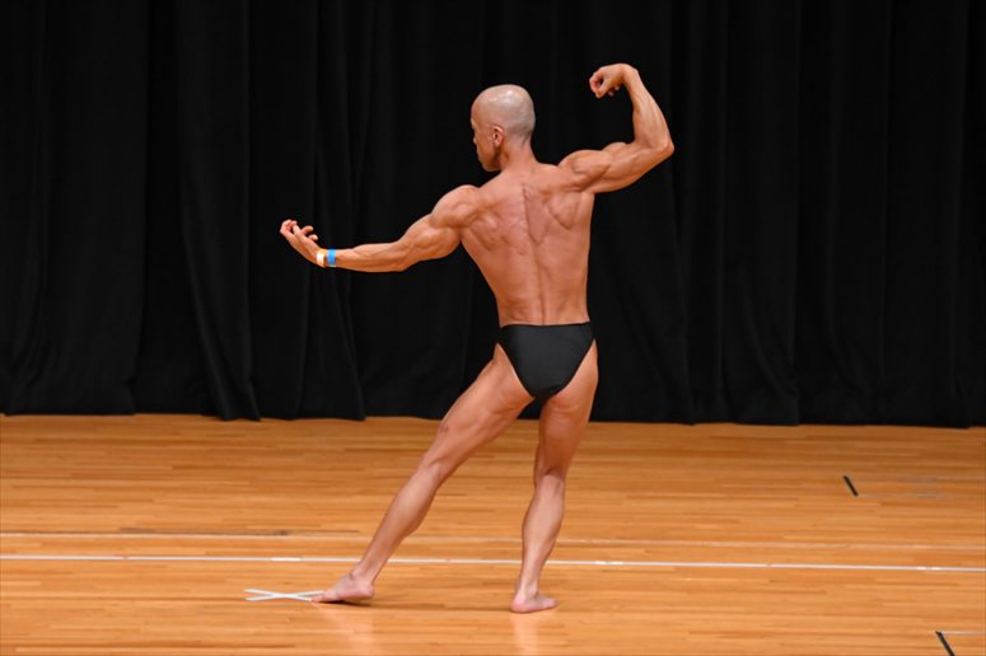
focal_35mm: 285
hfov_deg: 7.2
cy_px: 328
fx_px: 7802
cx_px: 493
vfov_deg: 4.8
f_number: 5.6
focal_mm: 190
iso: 3200
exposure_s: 1/400
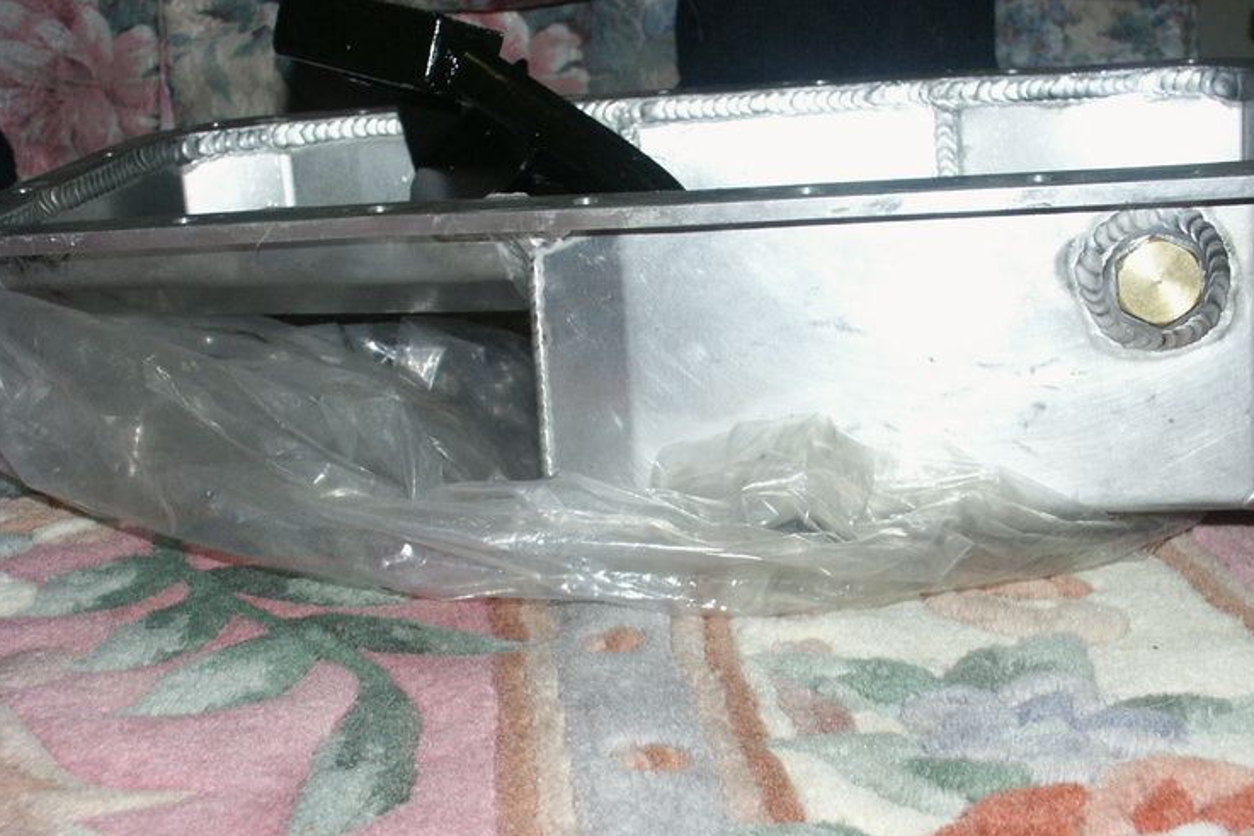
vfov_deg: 22.2
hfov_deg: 32.9
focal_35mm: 61
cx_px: 672
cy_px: 455
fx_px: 2124
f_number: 5.6
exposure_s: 1/45
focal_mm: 13.95
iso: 200
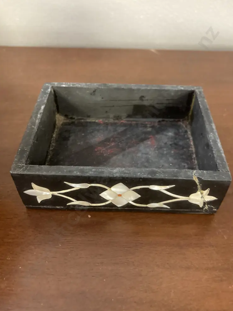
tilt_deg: -44.9
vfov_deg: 61.7
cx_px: 119
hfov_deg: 48.2
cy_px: 158
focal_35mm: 29
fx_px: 260
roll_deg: -4.0
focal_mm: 3.99
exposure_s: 1/25
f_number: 1.8
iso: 500
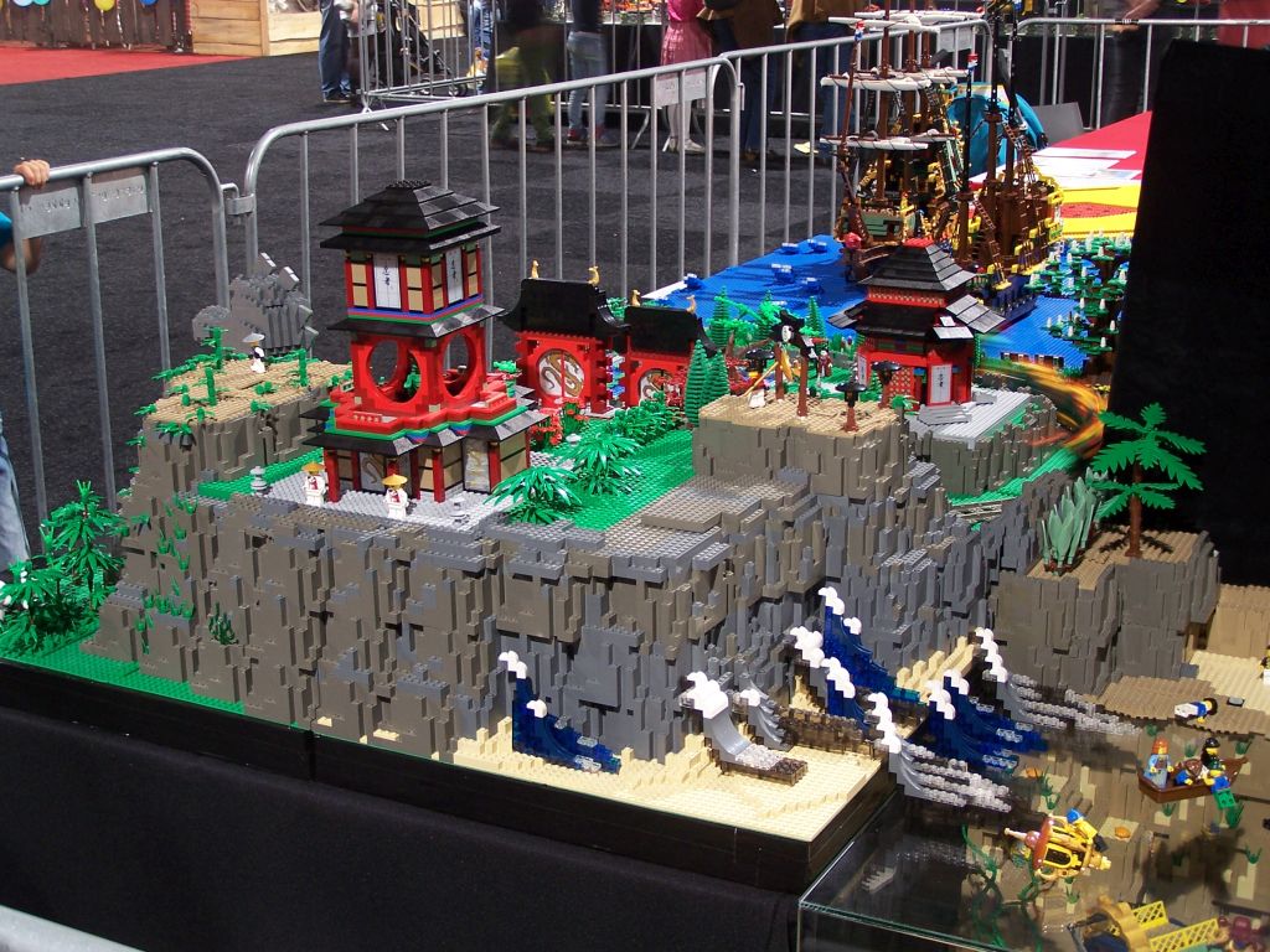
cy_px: 476
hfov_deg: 34.3
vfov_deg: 26.1
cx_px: 635
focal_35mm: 56
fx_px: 2055
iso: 80
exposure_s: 1/2
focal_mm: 9.3
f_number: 3.1
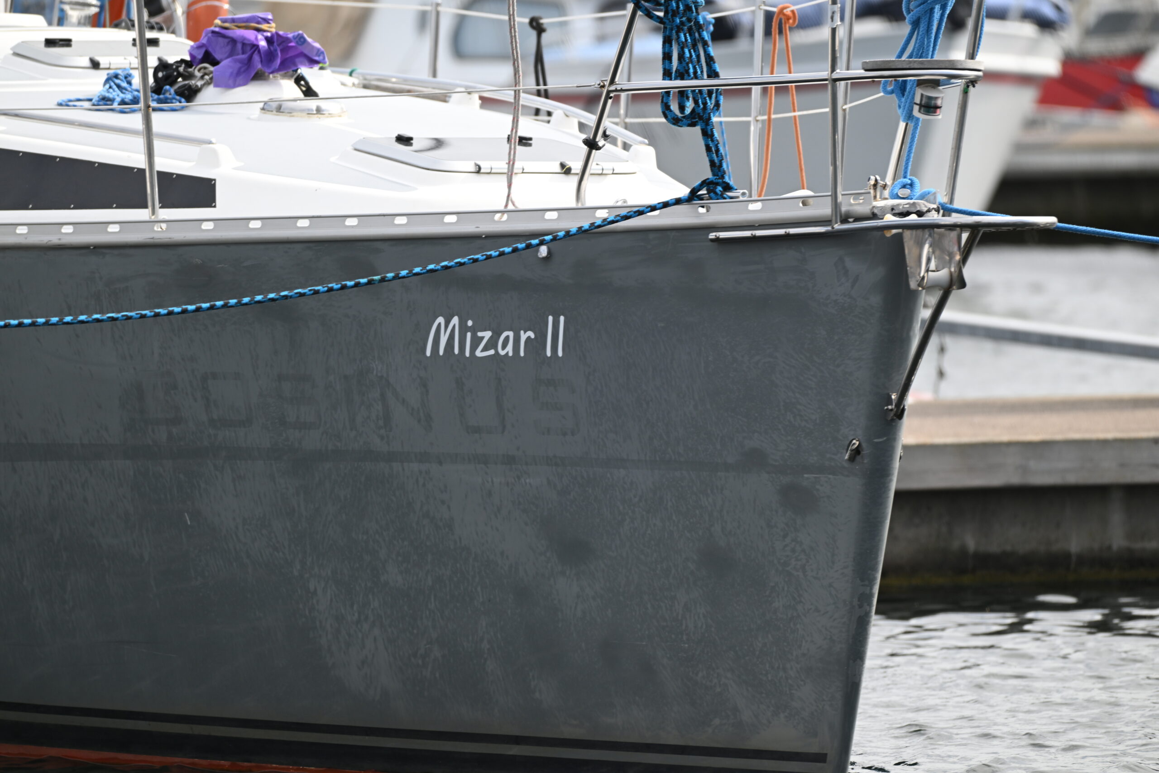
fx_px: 19316
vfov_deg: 2.3
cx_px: 580
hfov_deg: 3.4
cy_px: 386
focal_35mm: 600
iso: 320
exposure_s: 1/640
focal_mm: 600
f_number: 6.3
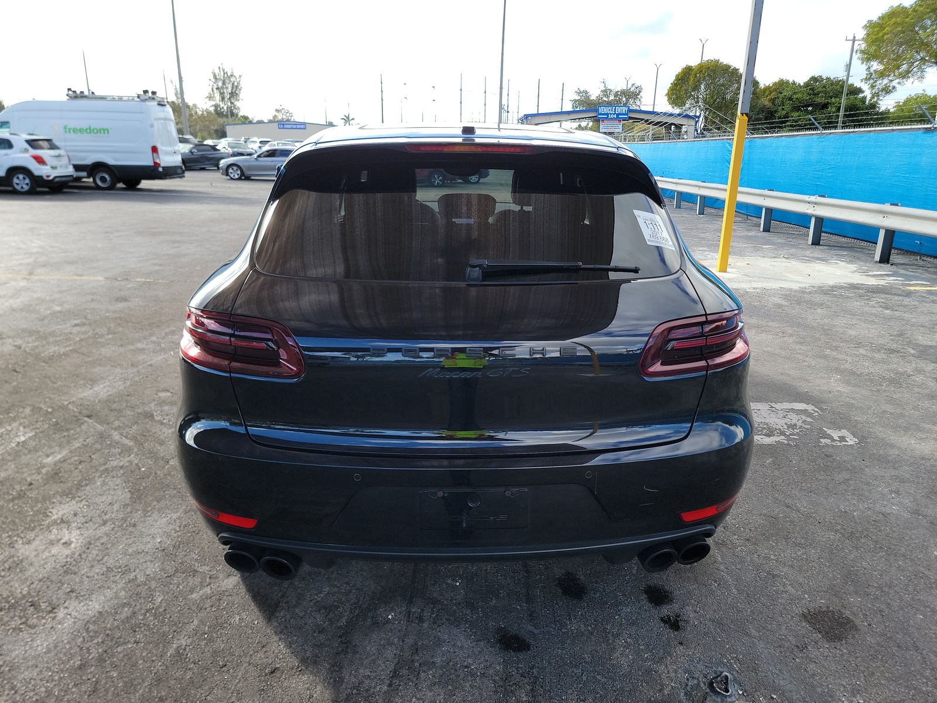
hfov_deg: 71.6
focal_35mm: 24
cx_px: 468
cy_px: 352
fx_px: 650
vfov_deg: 56.8
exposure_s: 1/232
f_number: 1.8
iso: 50
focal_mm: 6.7
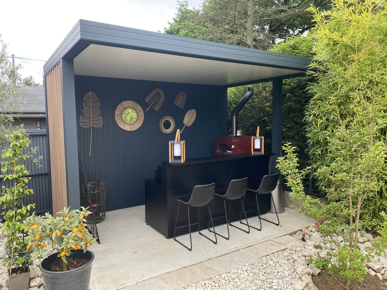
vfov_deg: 53.1
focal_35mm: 26
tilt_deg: -3.2
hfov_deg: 67.3
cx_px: 194
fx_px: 291
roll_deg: +1.2
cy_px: 145
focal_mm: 4.25
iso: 80
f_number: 1.8
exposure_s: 1/121
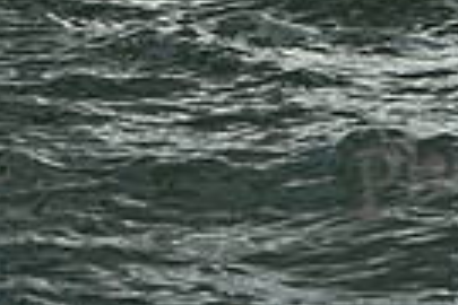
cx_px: 180
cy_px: -344
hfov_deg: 5.8
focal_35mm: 353
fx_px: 4491
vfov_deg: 3.8
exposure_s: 1/640
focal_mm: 82
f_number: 8
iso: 250
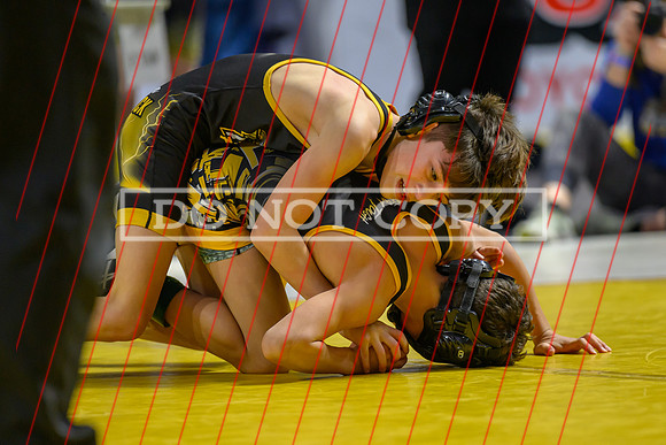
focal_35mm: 298
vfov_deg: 4.6
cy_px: 265
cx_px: 393
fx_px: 5520
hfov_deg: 6.9
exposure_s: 1/800
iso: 2500
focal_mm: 200
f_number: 2.8
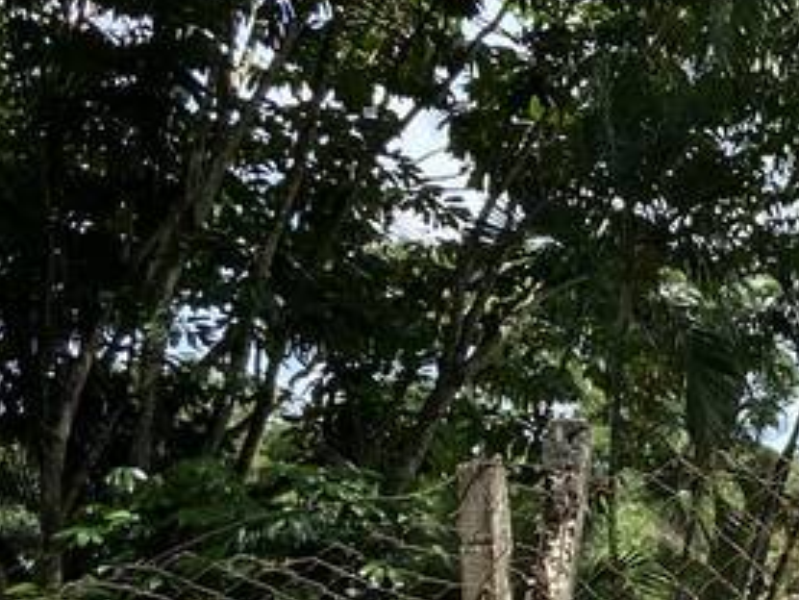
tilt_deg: -0.1
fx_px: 3117
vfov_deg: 10.9
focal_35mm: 135
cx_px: 1240
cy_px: 591
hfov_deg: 13.6
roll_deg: +1.2
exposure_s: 1/1377
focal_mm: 4.25
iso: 32
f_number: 1.8
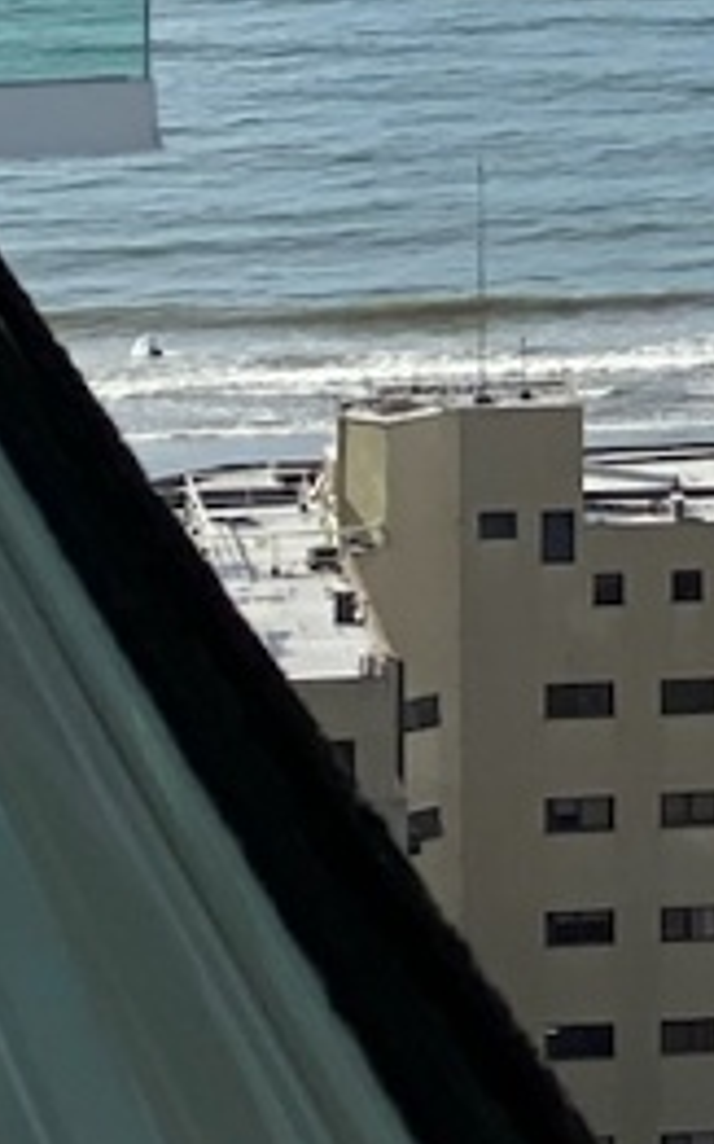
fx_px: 9875
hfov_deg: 4.1
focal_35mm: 317
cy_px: -697
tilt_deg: -1.5
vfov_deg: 6.5
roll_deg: -0.7
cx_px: 1509
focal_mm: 6
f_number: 2
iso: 20
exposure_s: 1/2283
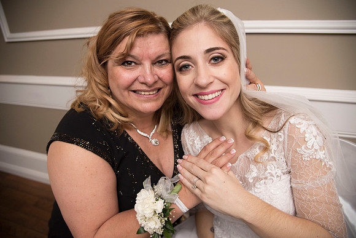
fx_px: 237
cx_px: 178
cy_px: 119
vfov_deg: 53.2
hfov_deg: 73.7
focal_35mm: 24
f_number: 4
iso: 2000
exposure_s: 1/160
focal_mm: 24
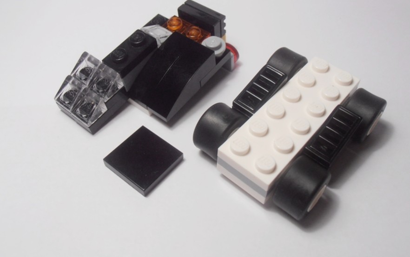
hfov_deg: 49.3
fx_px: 447
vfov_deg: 31.9
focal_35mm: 40
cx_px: 202
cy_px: 105
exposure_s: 1/60
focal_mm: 6.61
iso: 80
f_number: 3.9
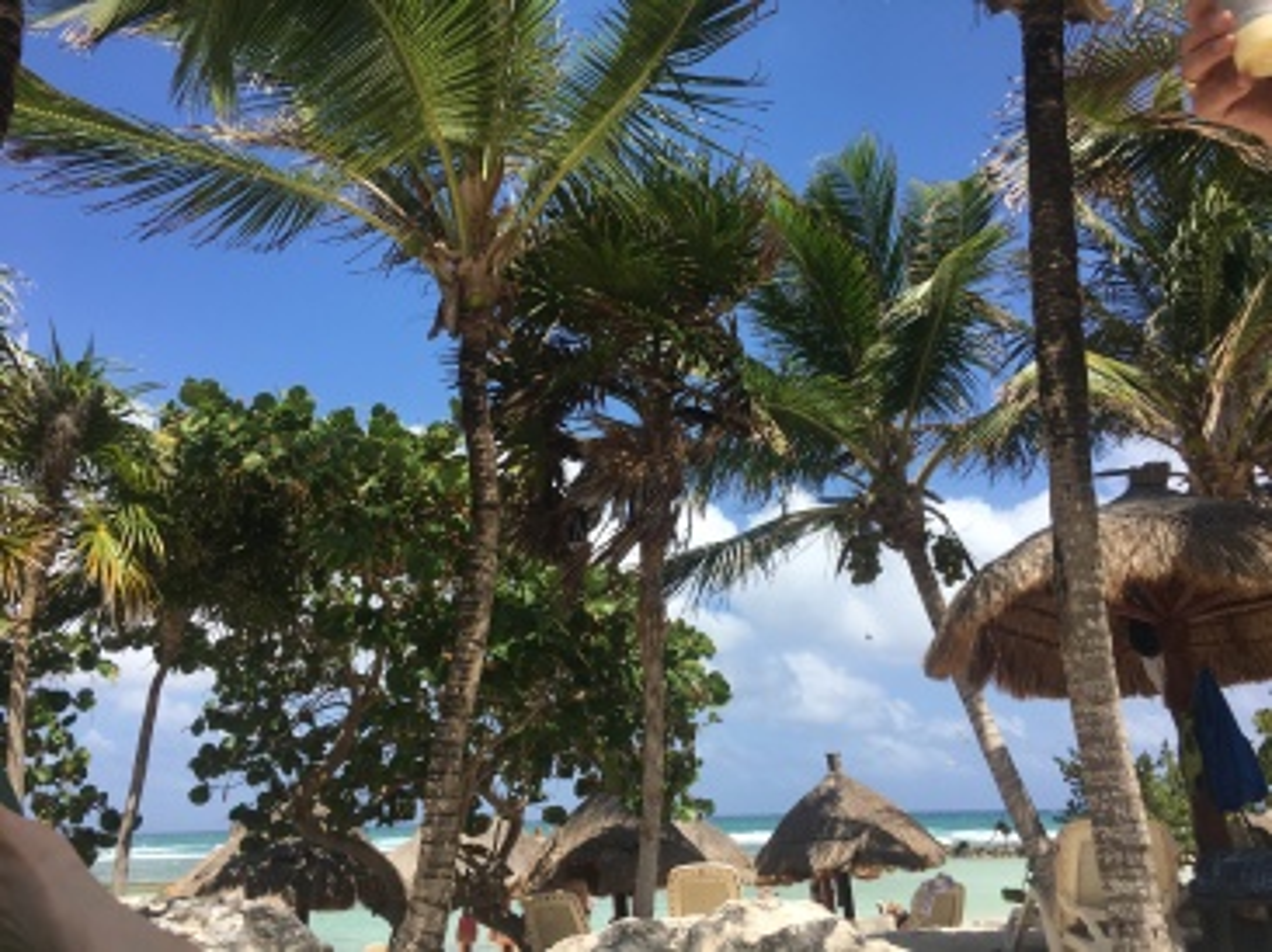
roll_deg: +2.6
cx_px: 636
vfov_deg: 48.2
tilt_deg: +18.0
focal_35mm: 29
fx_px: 1065
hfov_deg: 61.7
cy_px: 476
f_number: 2.2
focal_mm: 4.15
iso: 25
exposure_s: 1/1282
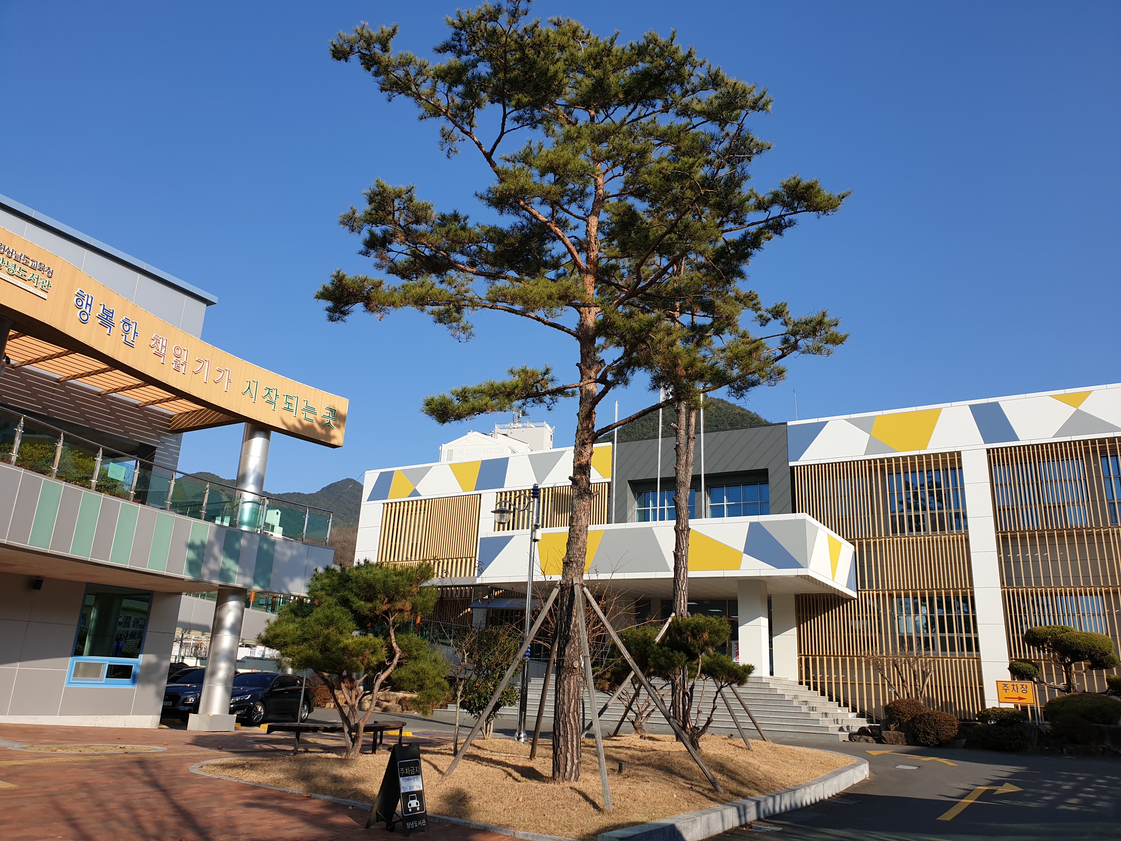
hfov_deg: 67.3
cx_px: 560
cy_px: 420
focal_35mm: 26
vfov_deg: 53.1
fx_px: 842
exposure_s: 1/1477
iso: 50
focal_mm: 4.3
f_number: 2.4
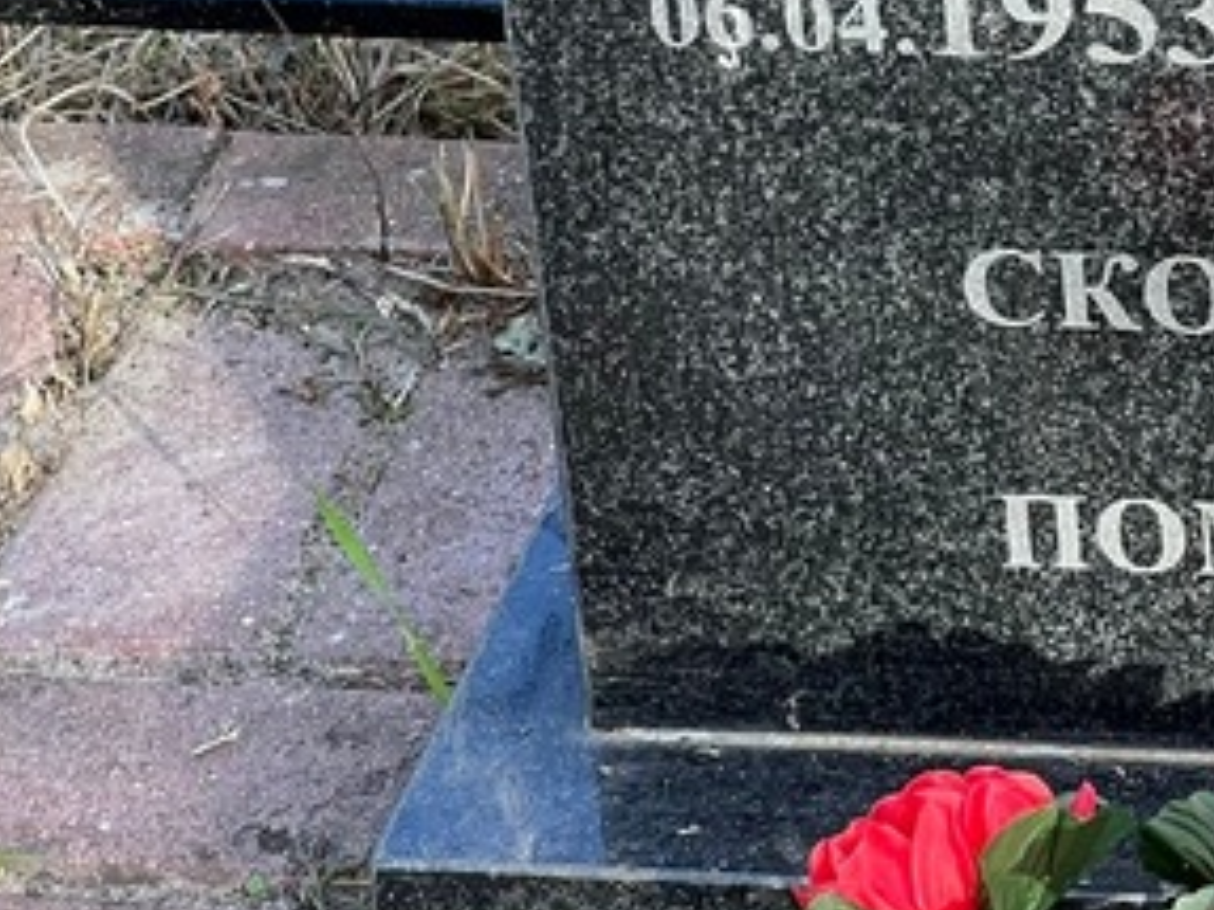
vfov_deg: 6.8
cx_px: 1468
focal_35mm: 215
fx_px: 7537
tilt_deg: -26.3
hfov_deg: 9.1
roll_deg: +1.6
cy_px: -309
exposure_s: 1/99
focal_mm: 9
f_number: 2.8
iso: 32
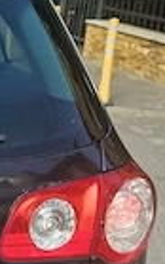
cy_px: 249
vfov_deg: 19.4
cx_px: -222
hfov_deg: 10.8
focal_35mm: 105
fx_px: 755
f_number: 1.8
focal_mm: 5.4
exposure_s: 1/338
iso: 25
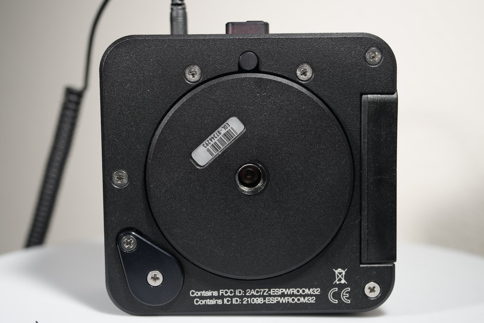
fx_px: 700
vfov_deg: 26.0
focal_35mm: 52
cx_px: 242
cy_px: 162
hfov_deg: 38.2
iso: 100
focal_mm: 35
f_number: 4
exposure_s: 1/160
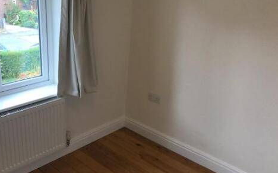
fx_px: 280
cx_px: 107
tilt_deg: -19.7
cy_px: 77
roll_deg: -0.9
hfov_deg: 52.3
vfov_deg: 34.4
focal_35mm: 37
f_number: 1.8
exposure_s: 1/100
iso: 32
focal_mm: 3.99
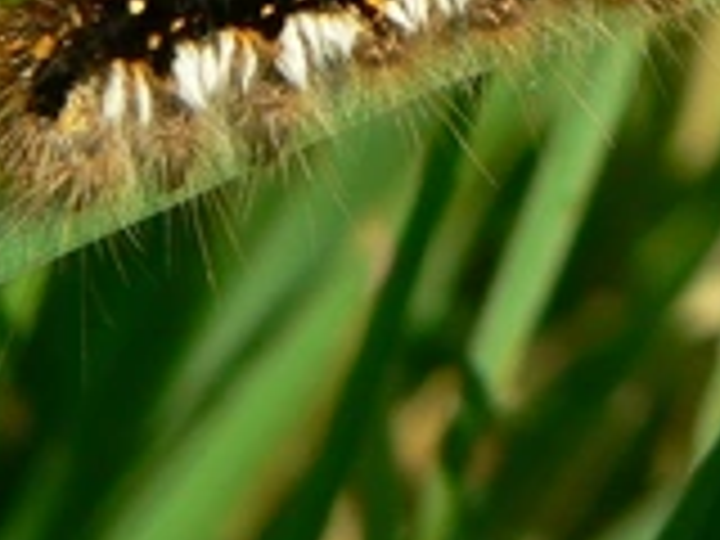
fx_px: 7009
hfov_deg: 5.9
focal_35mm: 337
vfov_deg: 4.4
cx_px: 549
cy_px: -194
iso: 80
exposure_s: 1/500
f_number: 4
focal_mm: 14.1
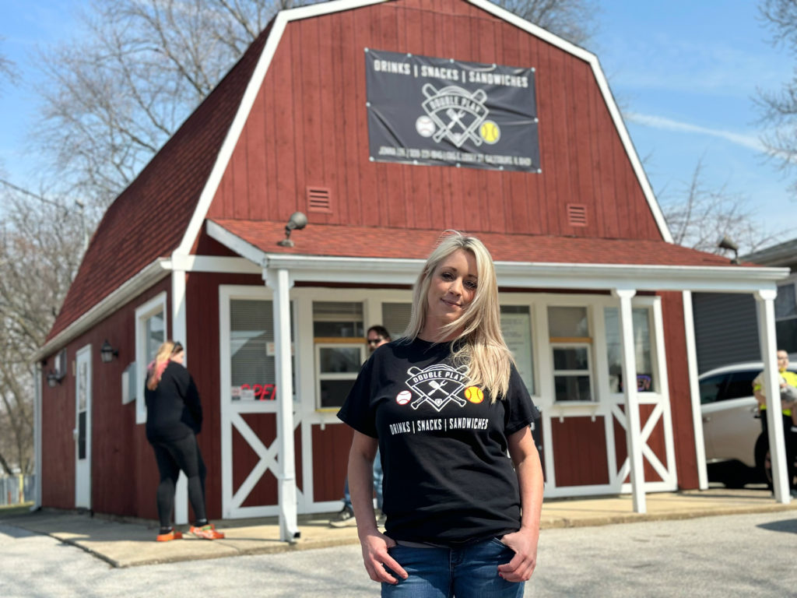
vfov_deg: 30.3
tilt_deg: +6.9
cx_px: 398
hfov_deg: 39.7
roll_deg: +2.6
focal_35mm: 48
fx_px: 1105
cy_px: 299
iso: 100
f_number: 1.78
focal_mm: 6.86
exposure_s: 1/4785
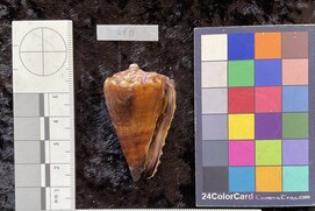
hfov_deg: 49.5
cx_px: 163
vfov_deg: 33.9
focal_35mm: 39
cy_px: 145
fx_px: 341
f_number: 1.8
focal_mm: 3
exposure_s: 1/60
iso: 50
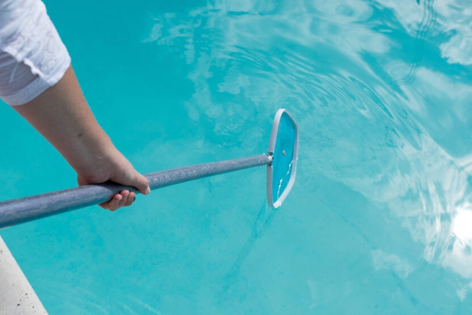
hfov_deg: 50.7
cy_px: 135
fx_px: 498
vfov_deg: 35.0
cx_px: 241
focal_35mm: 38
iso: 100
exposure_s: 1/1400
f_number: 4.5
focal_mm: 20.5
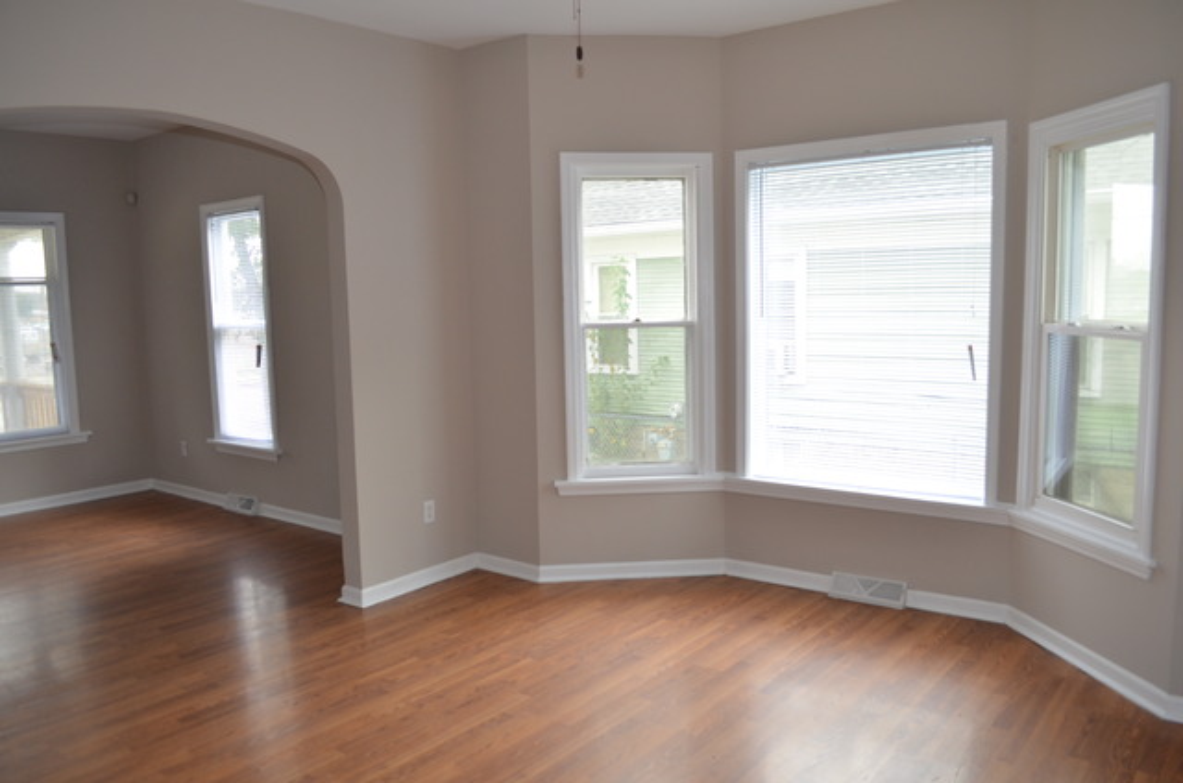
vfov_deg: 47.7
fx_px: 885
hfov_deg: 67.5
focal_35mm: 27
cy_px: 392
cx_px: 592
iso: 500
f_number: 4.5
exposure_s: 1/80
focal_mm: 18
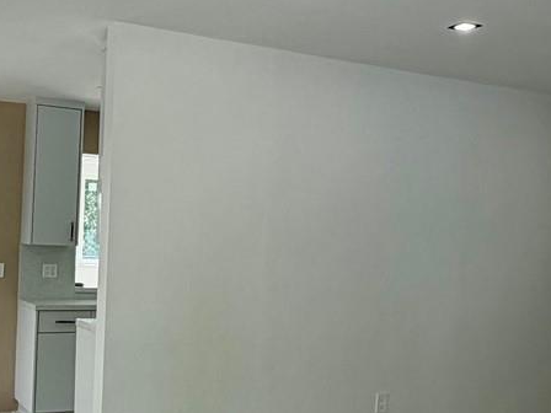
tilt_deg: -0.2
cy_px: 242
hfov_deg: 38.1
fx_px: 796
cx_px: 242
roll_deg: -1.8
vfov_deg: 29.1
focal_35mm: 50
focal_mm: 2.22
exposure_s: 1/129
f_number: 2.2
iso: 40
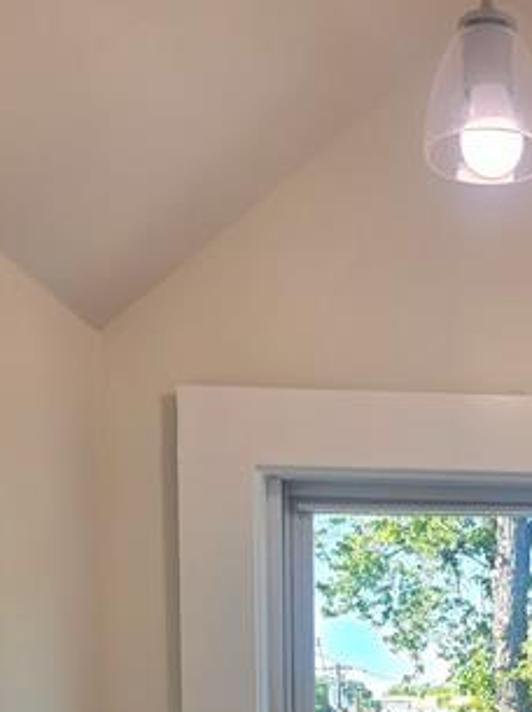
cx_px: 539
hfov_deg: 24.0
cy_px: 782
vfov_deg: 29.9
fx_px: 1191
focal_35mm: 58
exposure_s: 1/120
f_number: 1.7
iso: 12
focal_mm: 6.3
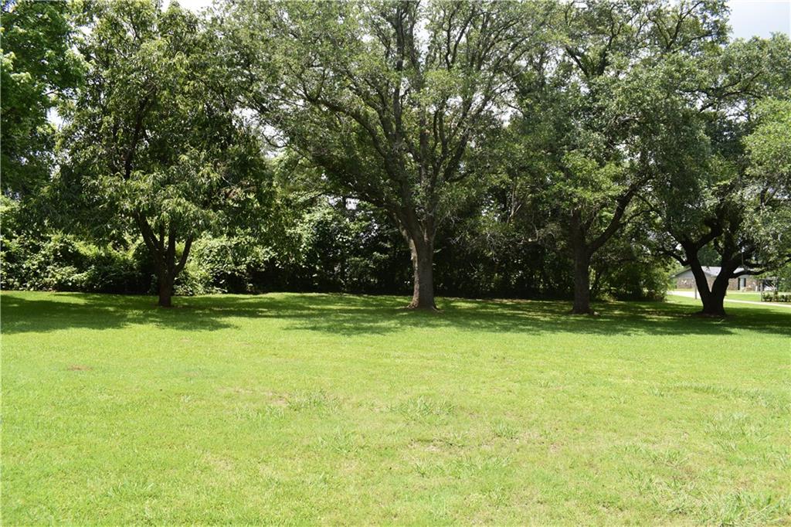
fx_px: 593
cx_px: 396
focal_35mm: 27
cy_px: 264
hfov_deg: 67.4
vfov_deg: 47.9
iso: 200
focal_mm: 18
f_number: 8
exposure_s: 1/250
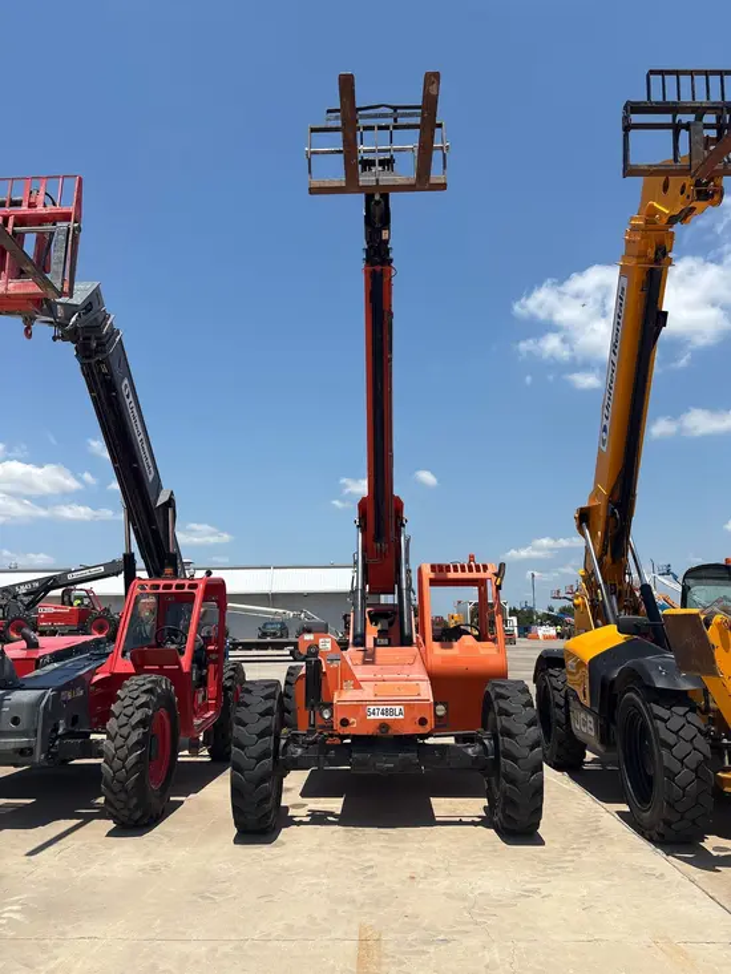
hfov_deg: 53.1
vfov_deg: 67.3
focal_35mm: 26
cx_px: 366
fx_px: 732
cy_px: 487
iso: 50
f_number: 1.6
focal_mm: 5.96
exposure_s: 1/5348
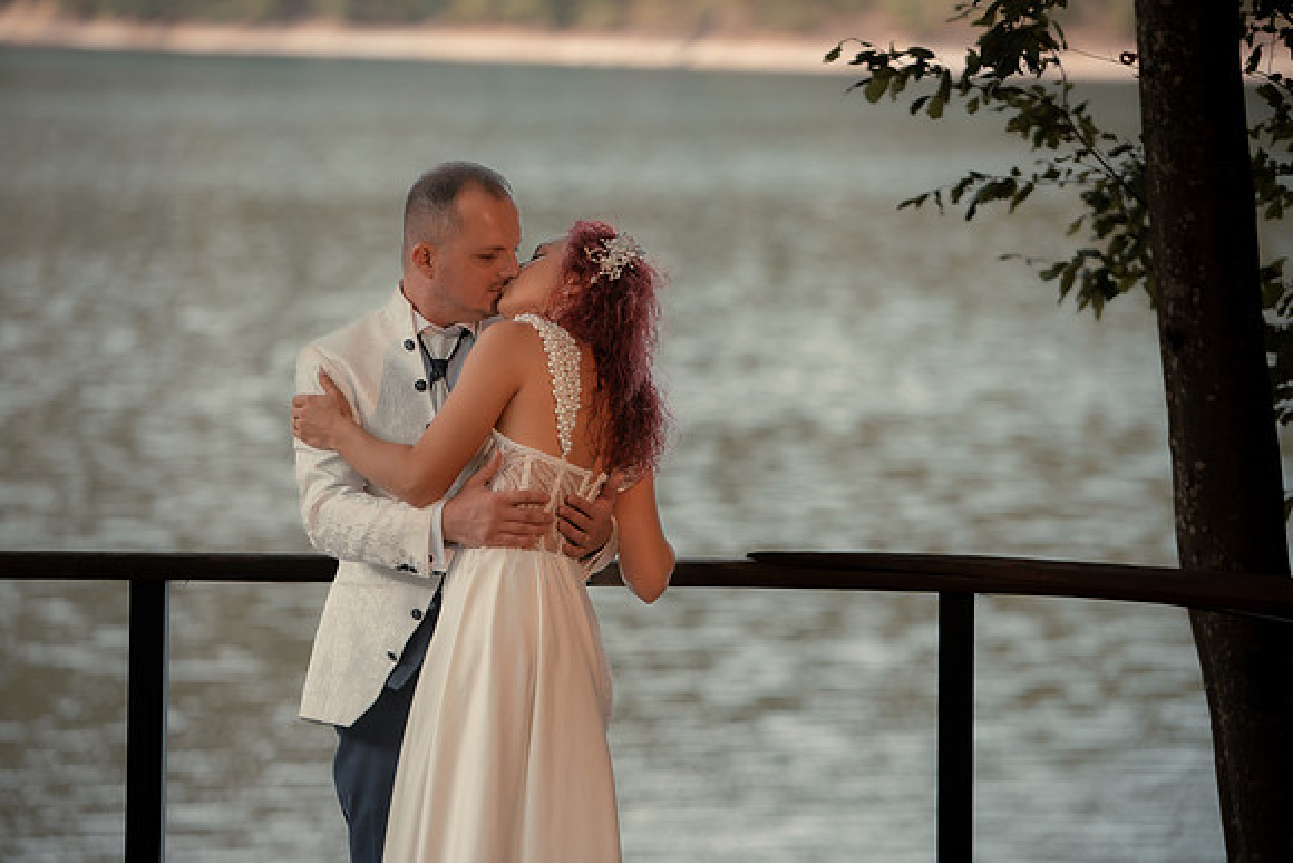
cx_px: 590
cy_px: 394
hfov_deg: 14.0
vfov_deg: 9.4
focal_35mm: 147
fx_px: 5271
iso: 500
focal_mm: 135
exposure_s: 1/250
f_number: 2.8
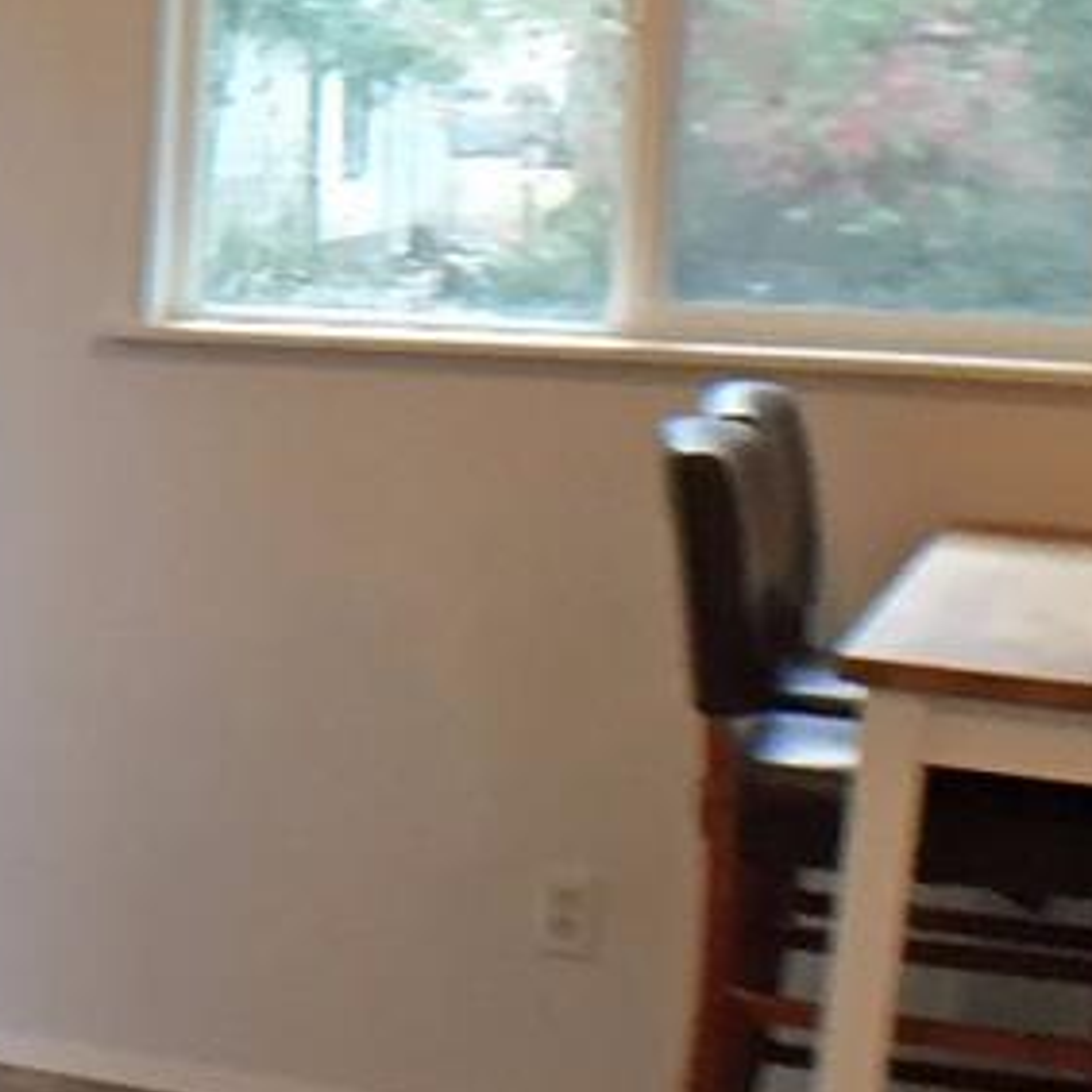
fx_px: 4854
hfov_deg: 11.0
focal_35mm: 136
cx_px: -1424
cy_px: 521
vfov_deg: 12.8
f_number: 2.2
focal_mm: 4.15
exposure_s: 1/30
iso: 64
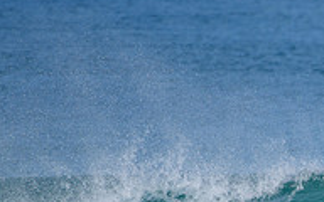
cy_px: 274
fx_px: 13563
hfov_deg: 1.4
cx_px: 420
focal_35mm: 1536
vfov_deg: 0.9
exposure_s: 1/2000
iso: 160
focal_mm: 500
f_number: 5.6
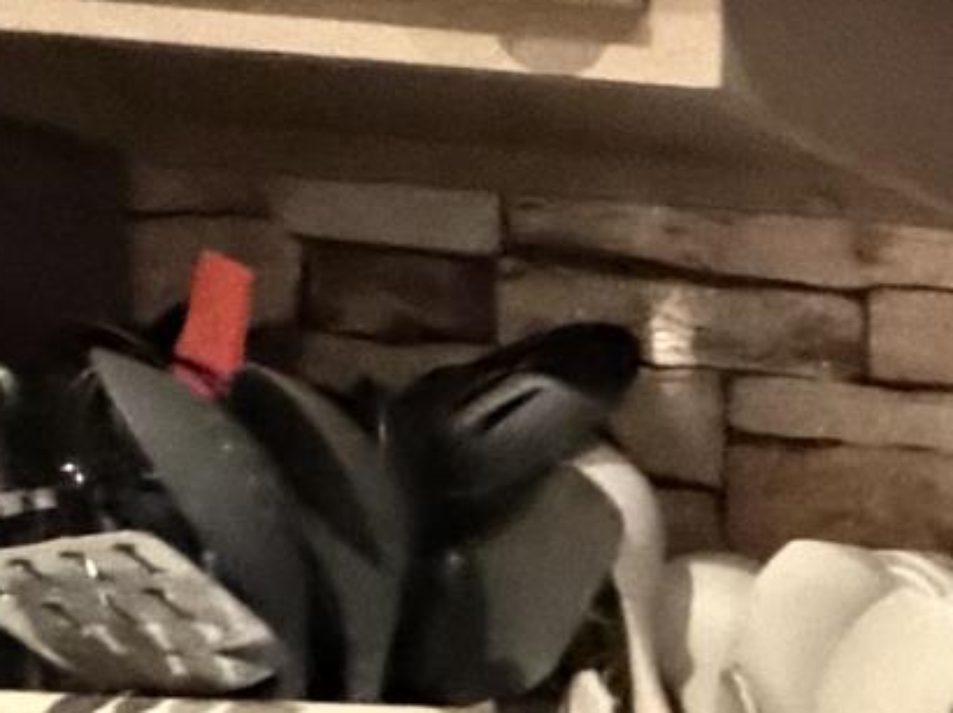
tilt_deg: -4.4
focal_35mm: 105
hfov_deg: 12.4
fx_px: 2889
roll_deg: -2.8
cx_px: 2571
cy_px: 1024
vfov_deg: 13.4
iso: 2500
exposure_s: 1/30
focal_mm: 2.22
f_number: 2.2
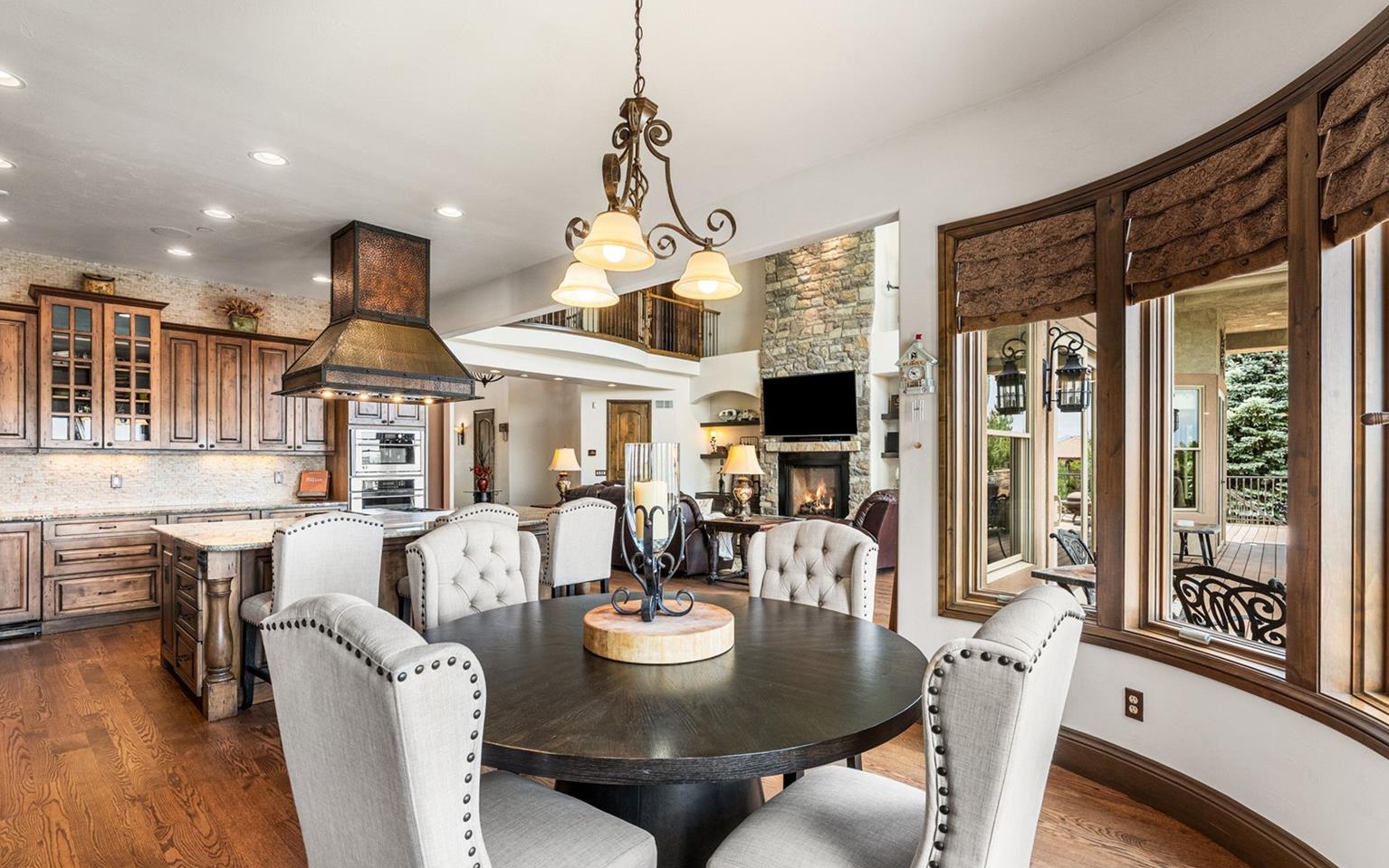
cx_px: 680
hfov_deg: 94.3
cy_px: 462
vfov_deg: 67.9
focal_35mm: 17
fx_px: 644
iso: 800
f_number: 8
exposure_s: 1/13
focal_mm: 16
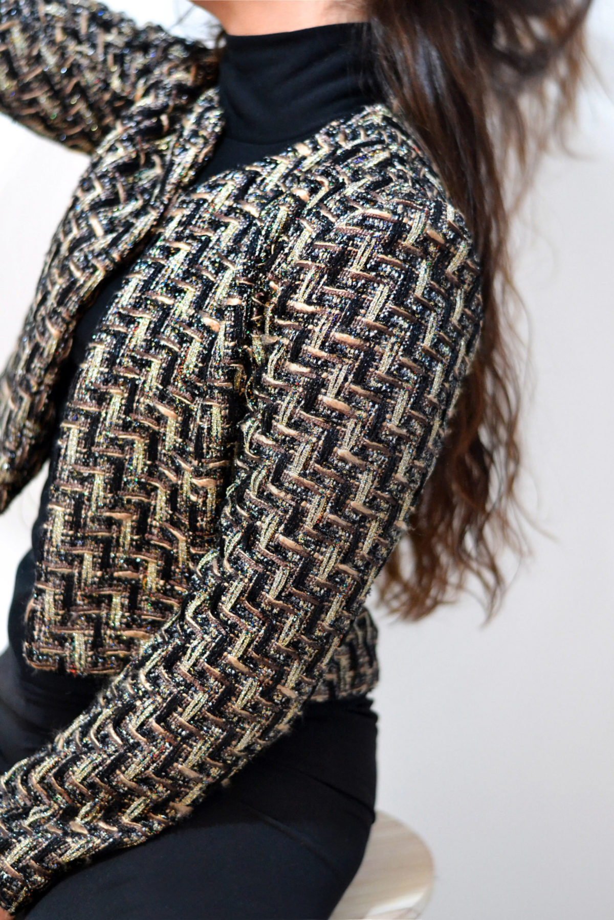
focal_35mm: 75
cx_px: 307
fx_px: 1919
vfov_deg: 27.0
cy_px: 460
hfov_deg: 18.2
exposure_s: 1/200
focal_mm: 50
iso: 3200
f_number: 2
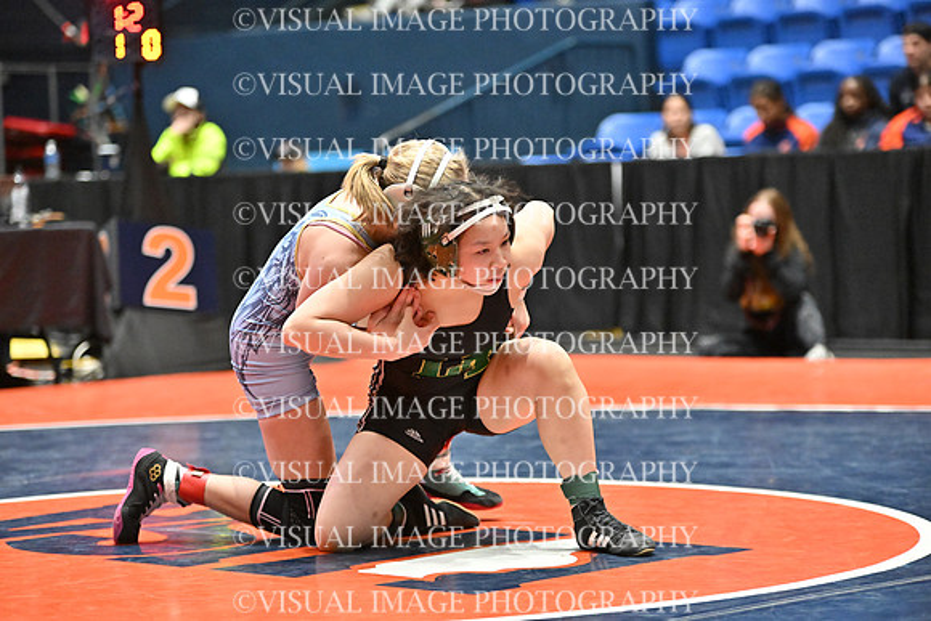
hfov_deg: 16.8
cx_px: 466
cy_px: 310
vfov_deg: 11.2
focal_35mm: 122
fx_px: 3156
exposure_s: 1/1000
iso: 6400
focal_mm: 122
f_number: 2.8
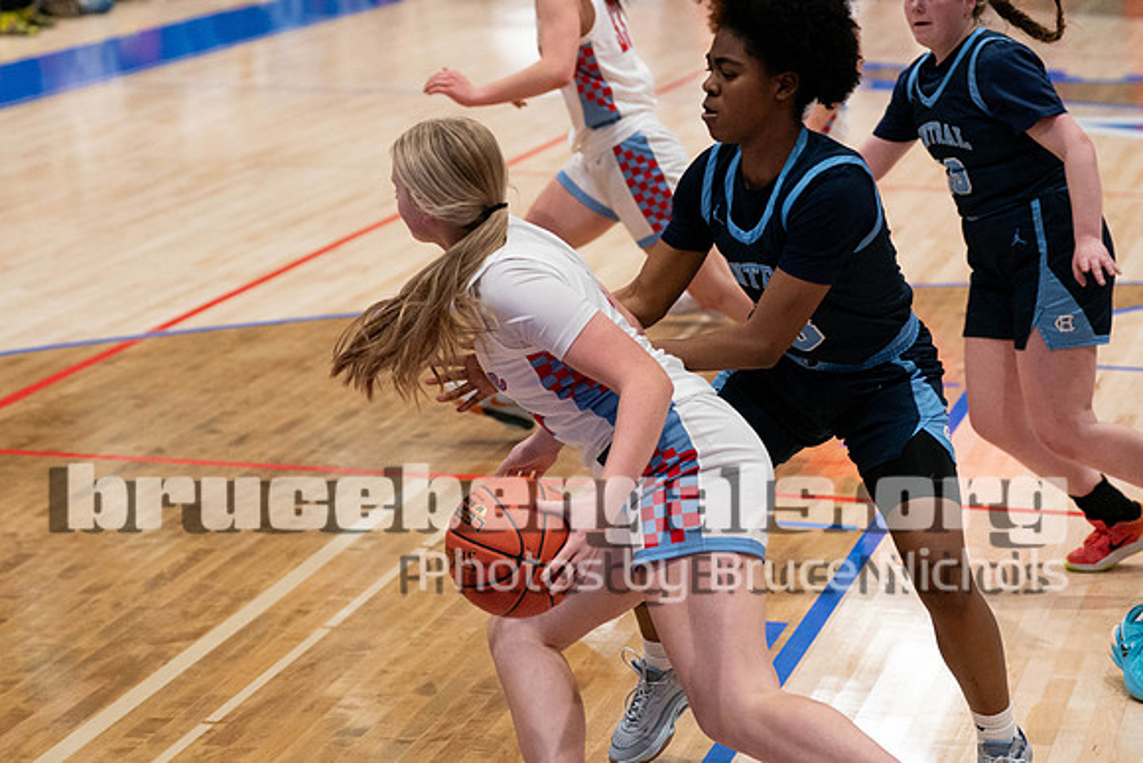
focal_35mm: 103
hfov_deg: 19.8
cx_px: 572
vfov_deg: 13.2
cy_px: 237
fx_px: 3281
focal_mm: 75
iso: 4000
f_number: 2.8
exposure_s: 1/1000
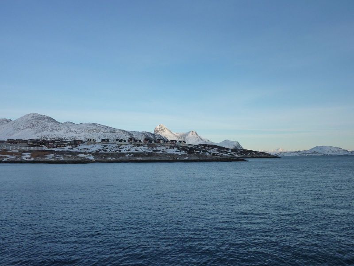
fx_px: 256
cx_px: 177
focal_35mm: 25
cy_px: 133
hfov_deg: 69.4
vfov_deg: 54.9
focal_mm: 4.1
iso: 125
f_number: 4
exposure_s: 1/320
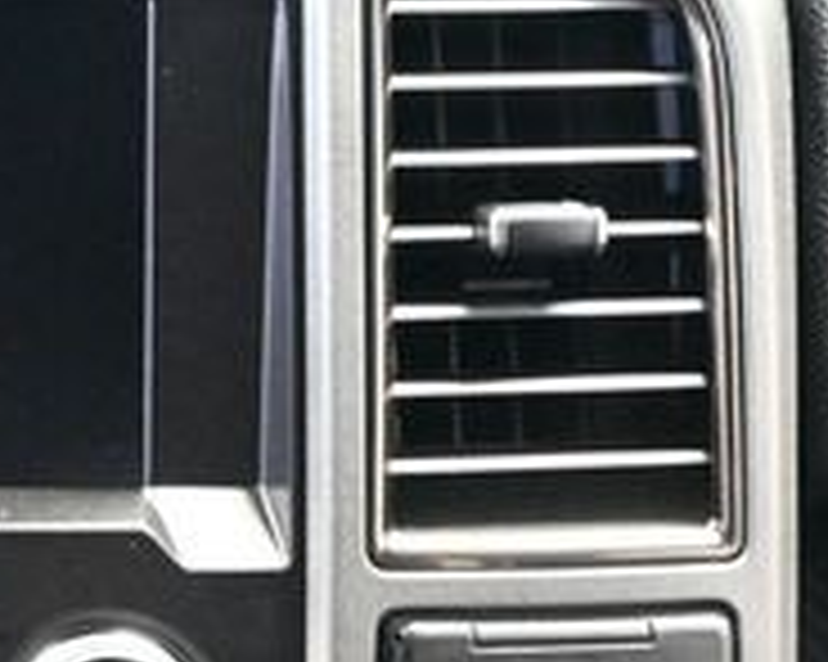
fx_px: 5266
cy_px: 590
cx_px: -270
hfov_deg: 8.8
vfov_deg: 7.2
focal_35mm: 215
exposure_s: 1/10
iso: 12800
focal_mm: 44
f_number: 6
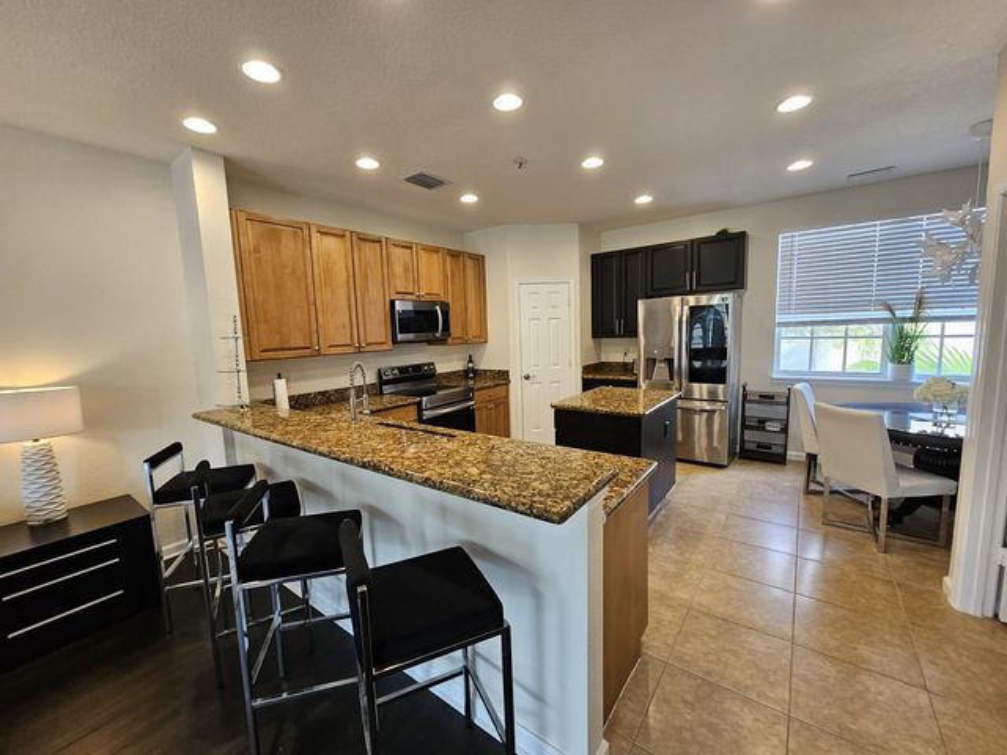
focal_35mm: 13
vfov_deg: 89.9
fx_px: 378
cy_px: 378
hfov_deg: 106.2
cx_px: 504
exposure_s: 1/60
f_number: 2.2
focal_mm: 2.2
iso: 160
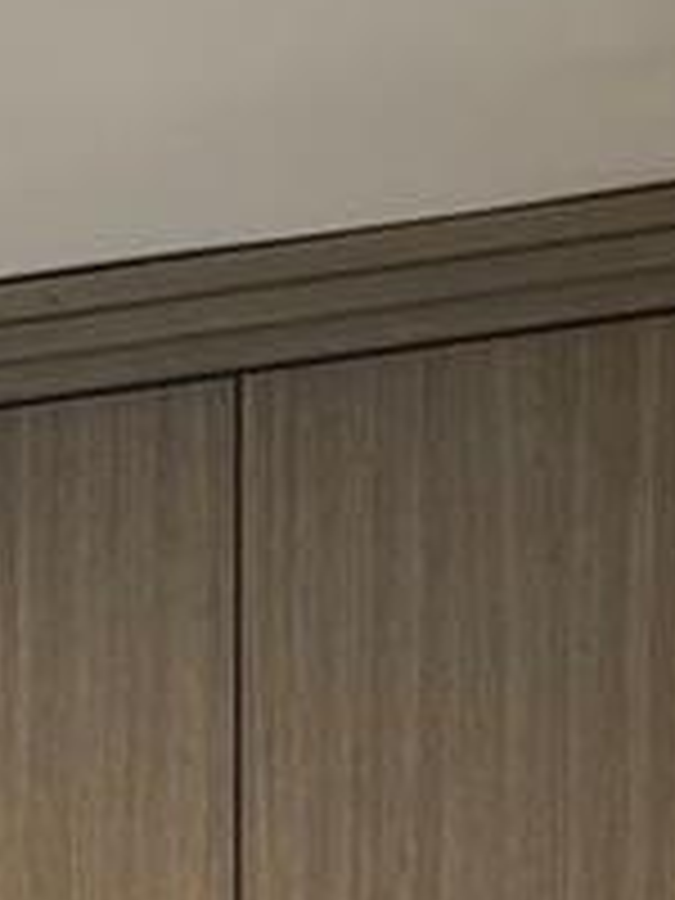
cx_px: -410
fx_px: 5200
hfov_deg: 7.3
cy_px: 3249
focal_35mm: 200
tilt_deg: -13.4
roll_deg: +2.1
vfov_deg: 7.7
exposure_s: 1/120
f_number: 1.6
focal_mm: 5.96
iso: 64
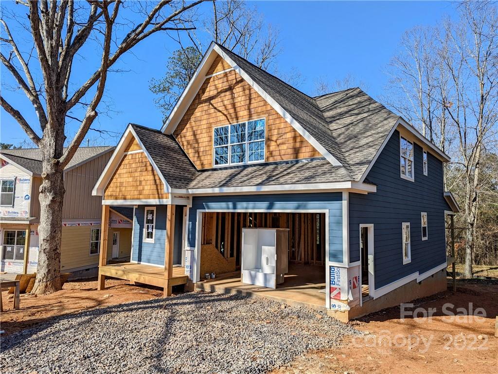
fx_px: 345
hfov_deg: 71.6
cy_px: 187
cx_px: 249
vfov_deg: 56.8
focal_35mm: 24
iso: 40
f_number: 1.85
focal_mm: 6.81
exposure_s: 1/3145
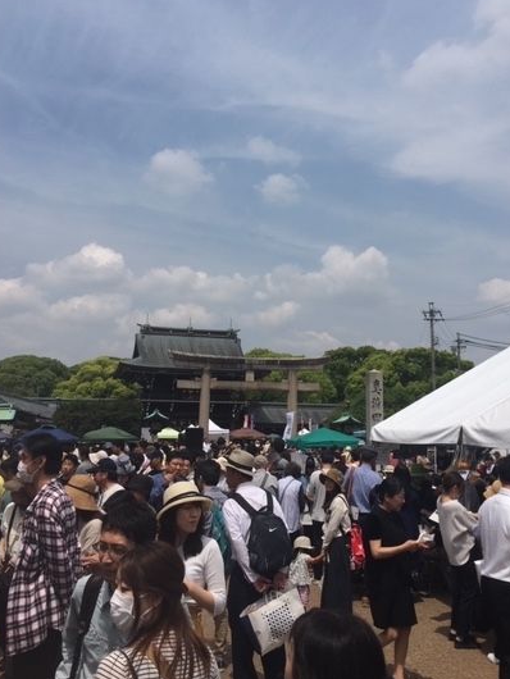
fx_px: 687
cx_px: 272
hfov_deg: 40.7
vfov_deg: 52.5
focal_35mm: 35
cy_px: 296
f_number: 2.2
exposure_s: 1/2747
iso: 25
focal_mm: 4.15
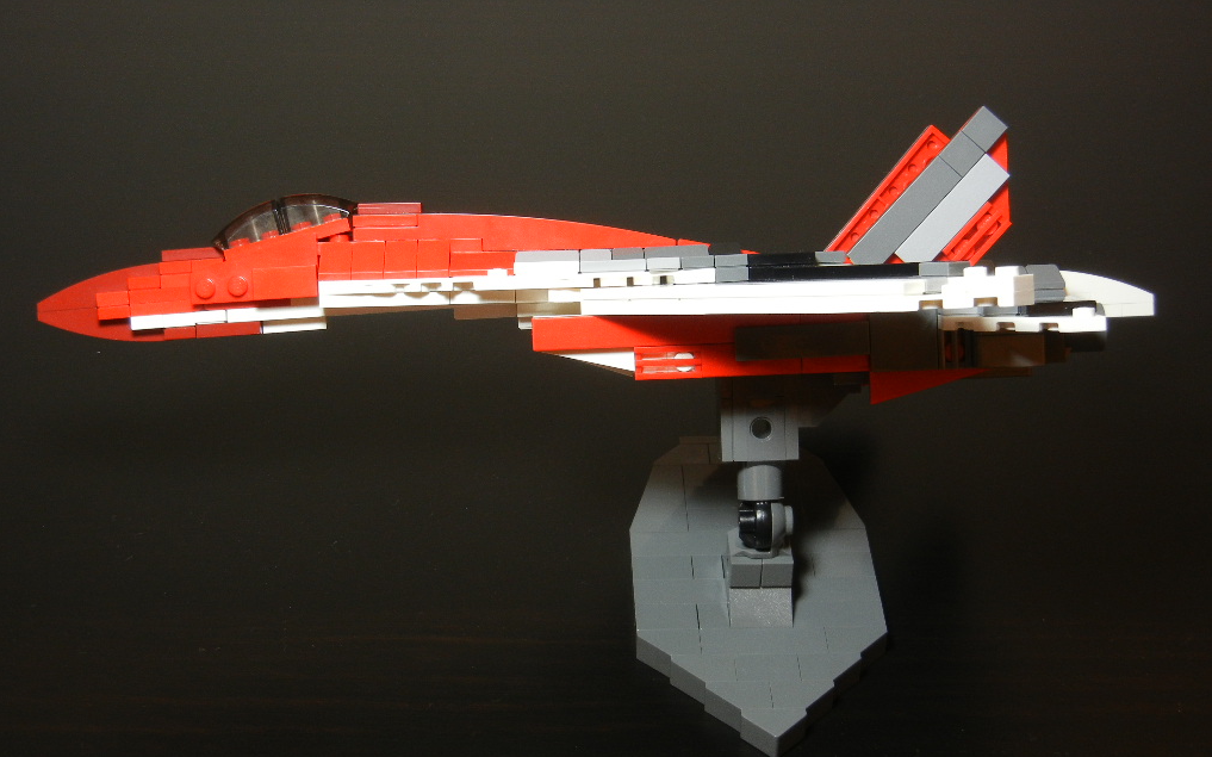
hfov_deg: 32.5
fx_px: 2080
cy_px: 361
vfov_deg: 20.6
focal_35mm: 63
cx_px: 603
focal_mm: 10.6
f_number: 4
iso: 240
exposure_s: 1/30
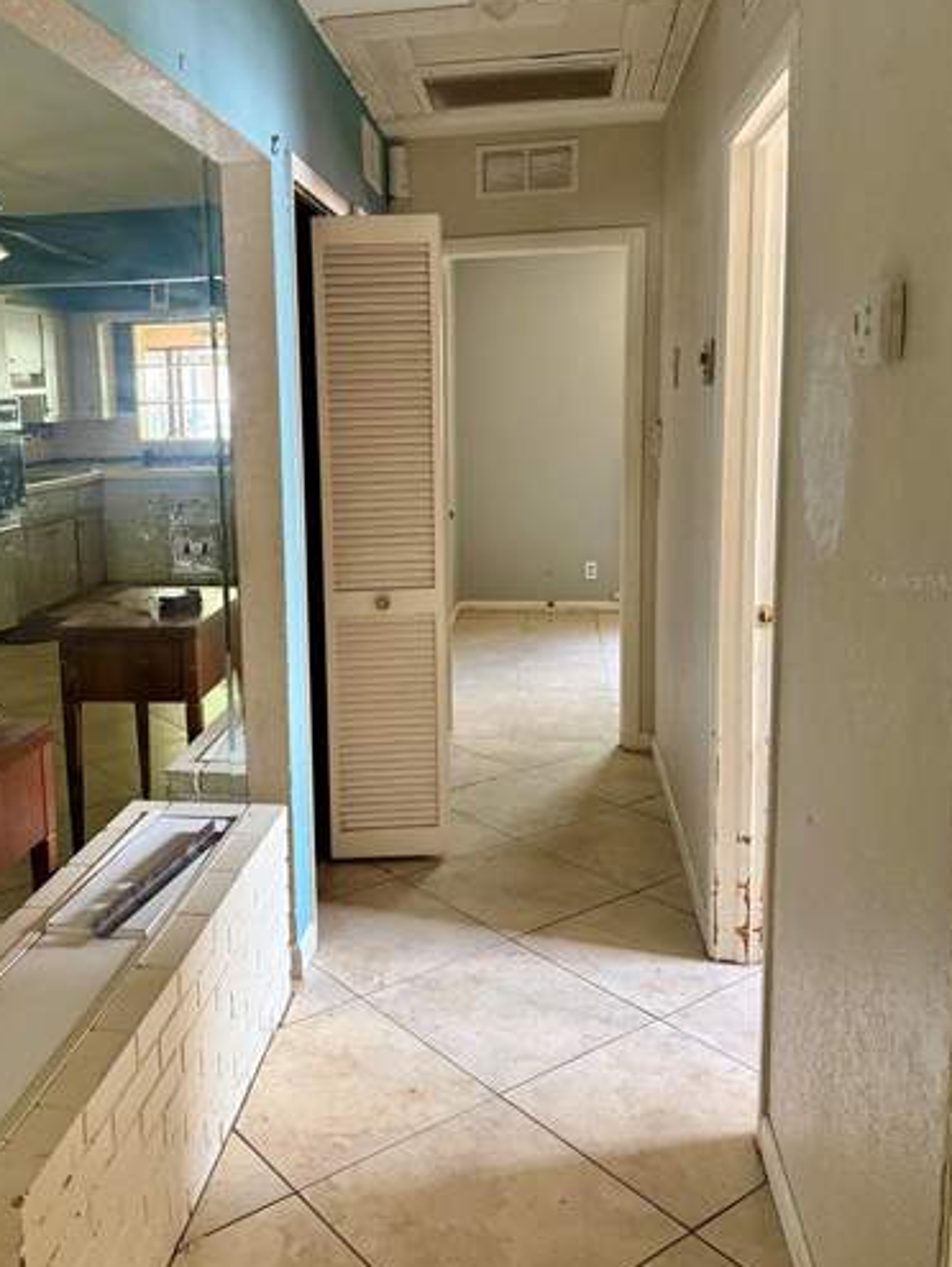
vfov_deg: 58.2
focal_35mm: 31
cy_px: 581
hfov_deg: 45.1
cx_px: 353
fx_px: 1135
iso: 500
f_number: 1.78
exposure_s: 1/60
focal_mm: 6.76
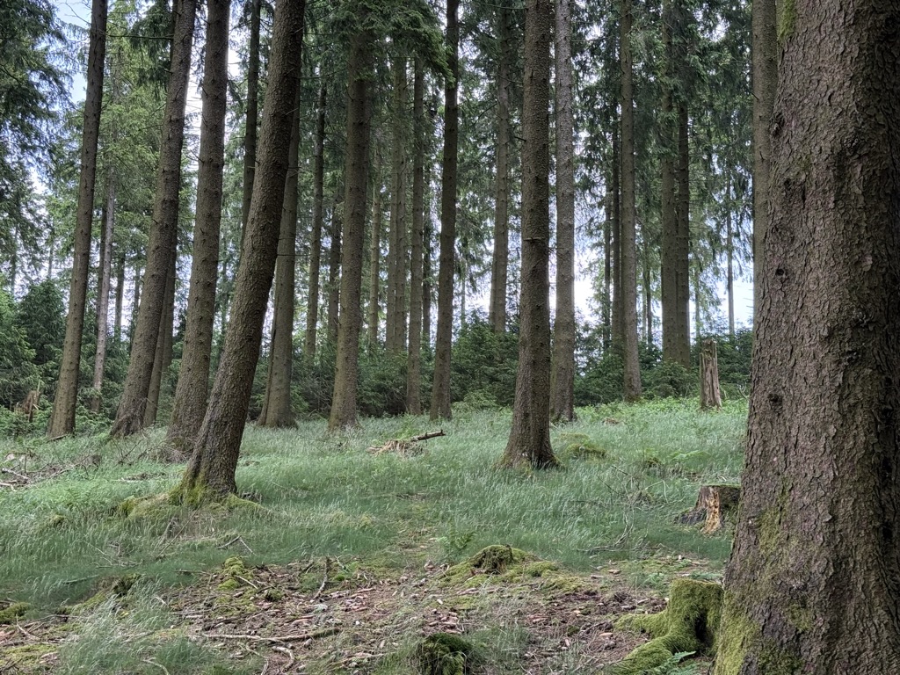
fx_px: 1248
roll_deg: +2.0
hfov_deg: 39.7
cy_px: 338
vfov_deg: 30.3
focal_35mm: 48
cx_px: 450
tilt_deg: +11.7
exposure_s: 1/239
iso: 100
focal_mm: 6.76
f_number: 1.78
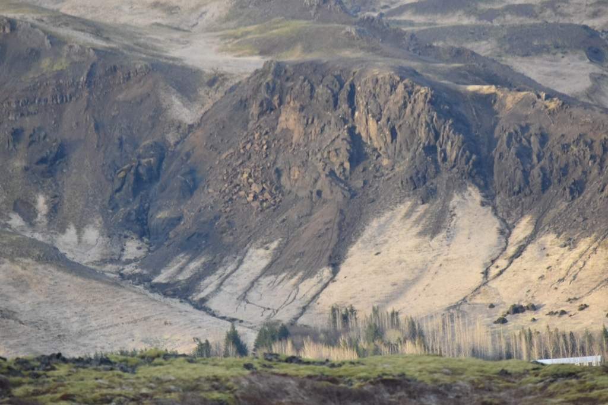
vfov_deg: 4.6
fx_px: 5067
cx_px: 304
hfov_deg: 6.9
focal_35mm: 300
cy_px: 202
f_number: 5.6
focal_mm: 200
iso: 2200
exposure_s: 1/640
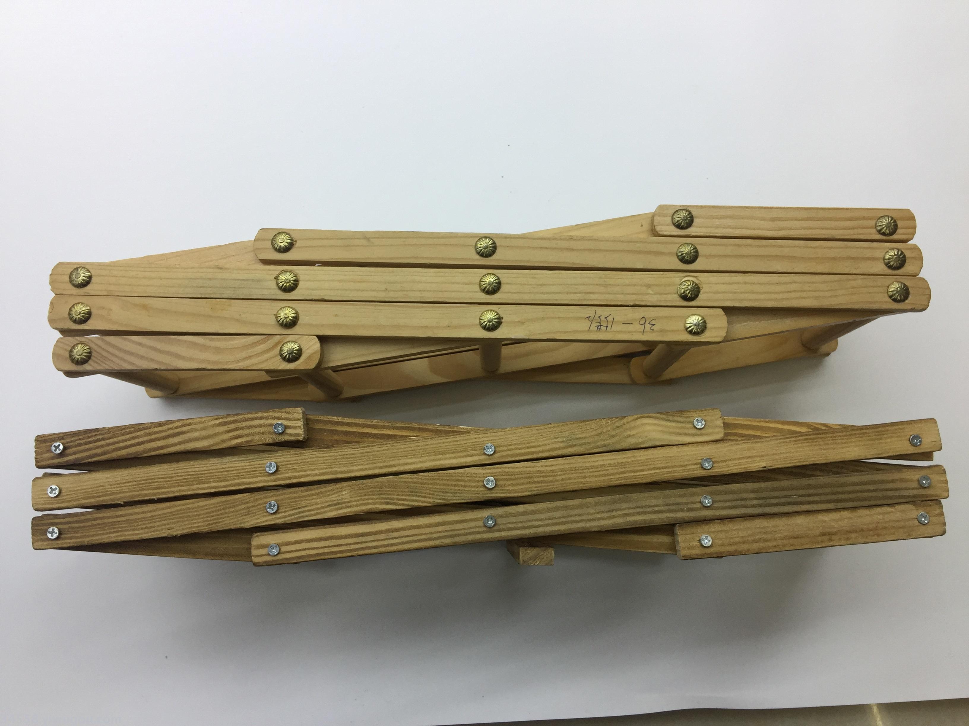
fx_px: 812
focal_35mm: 29
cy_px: 363
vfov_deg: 48.2
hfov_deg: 61.7
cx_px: 484
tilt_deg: -81.1
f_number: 2.2
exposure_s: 1/100
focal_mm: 4.15
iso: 50
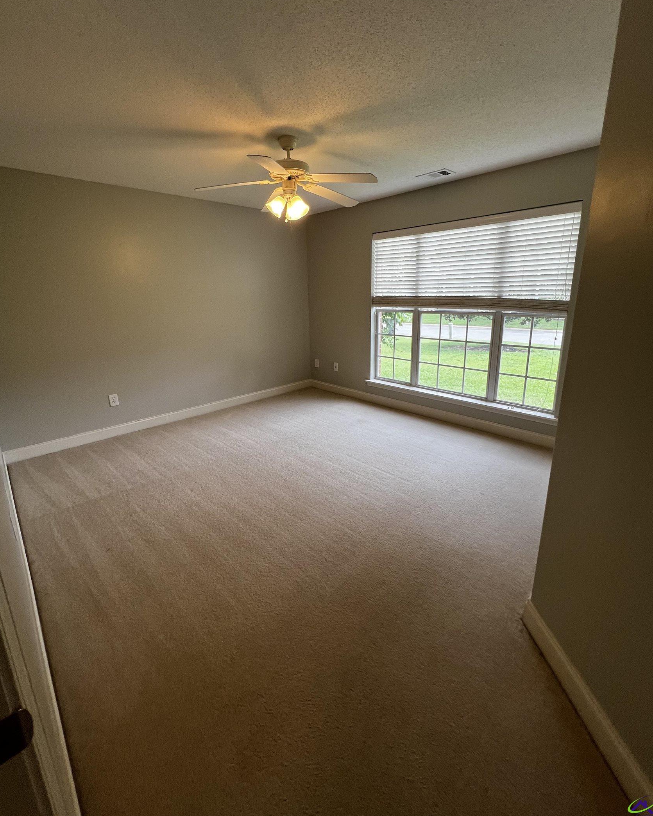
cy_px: 383
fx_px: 338
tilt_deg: -13.0
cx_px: 328
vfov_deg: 100.6
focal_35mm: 14
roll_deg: +0.9
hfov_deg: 88.0
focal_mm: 1.57
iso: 64
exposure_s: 1/120
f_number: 1.8
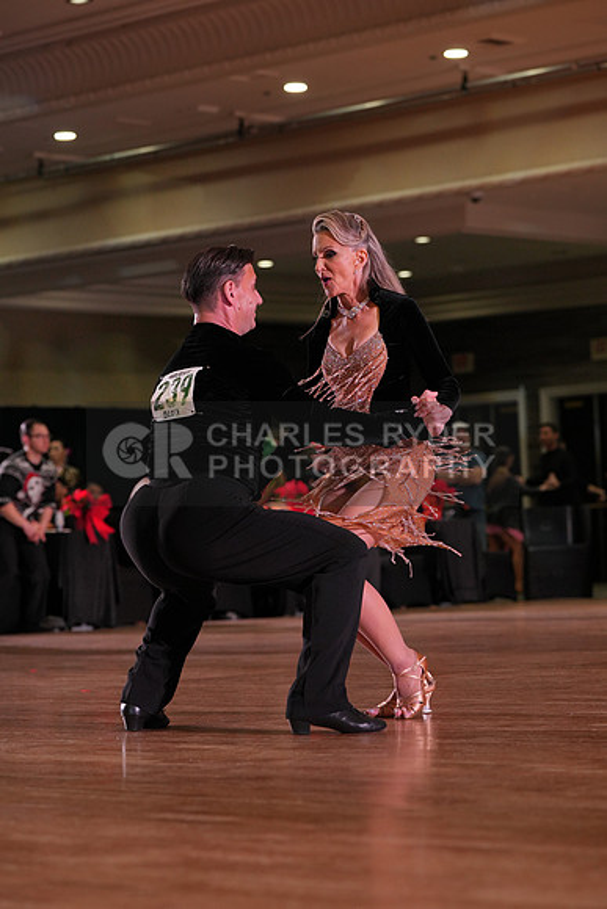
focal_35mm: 102
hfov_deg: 13.4
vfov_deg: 20.0
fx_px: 2578
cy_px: 454
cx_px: 304
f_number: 4
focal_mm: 102
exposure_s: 1/400
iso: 1000
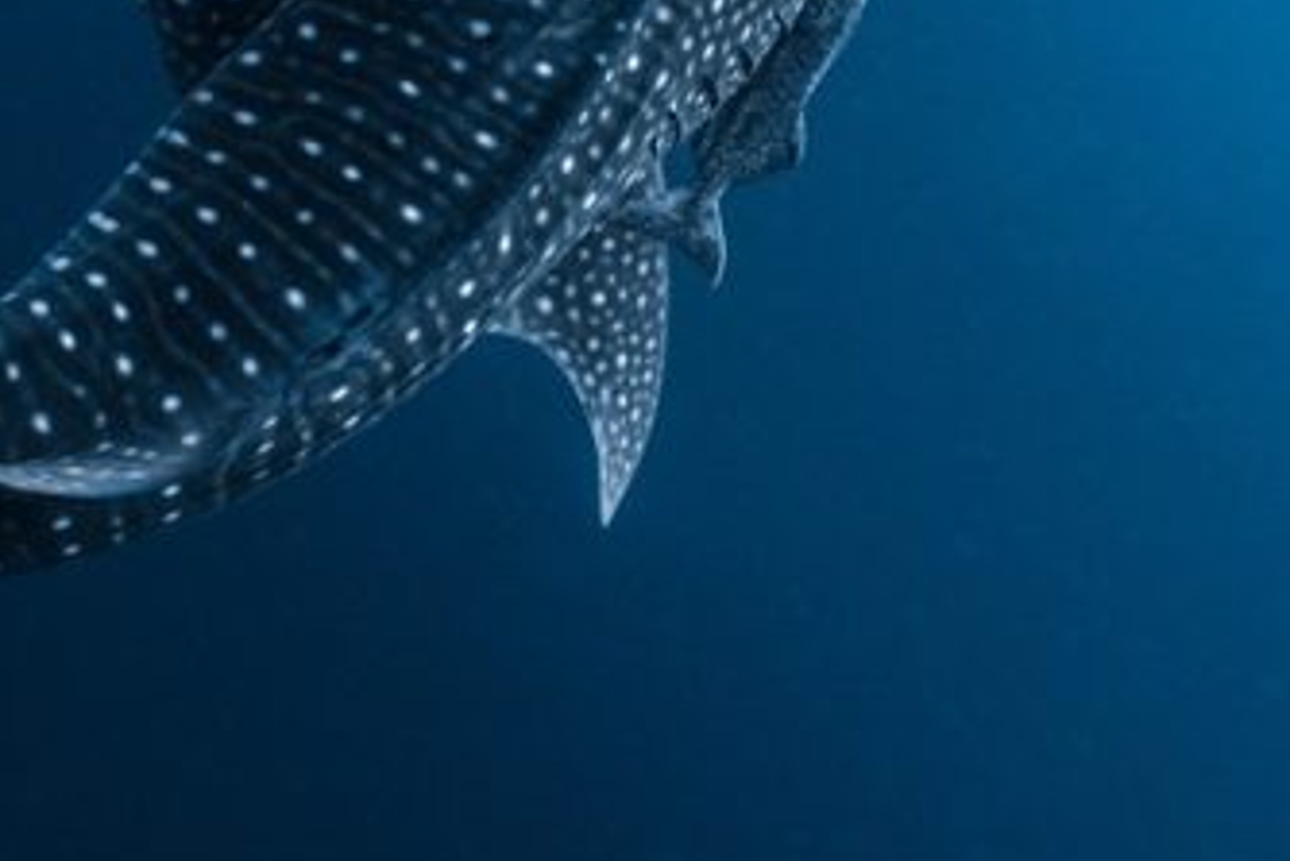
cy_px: -83
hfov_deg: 37.6
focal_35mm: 49
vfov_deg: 25.6
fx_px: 1757
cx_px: 120
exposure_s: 1/160
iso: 200
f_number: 4.5
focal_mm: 16
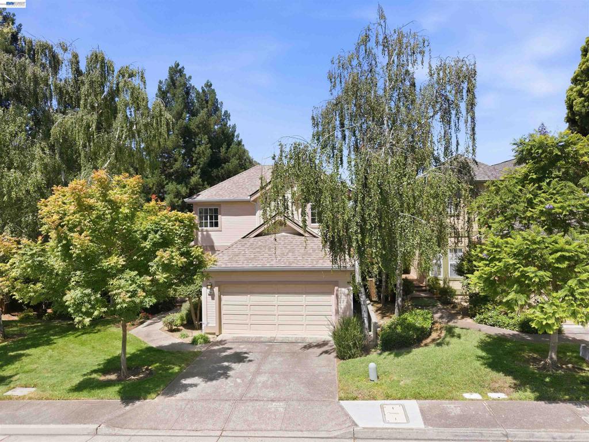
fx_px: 408
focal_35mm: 24
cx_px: 294
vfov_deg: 56.8
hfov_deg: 71.6
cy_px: 221
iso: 160
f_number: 1.8
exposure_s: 1/2500
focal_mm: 8.7
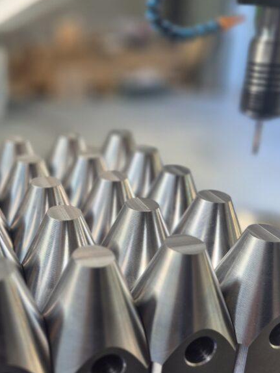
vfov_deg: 45.7
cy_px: 167
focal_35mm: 41
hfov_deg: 34.2
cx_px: 61
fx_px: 442
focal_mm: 5.4
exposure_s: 1/142
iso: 25
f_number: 1.8
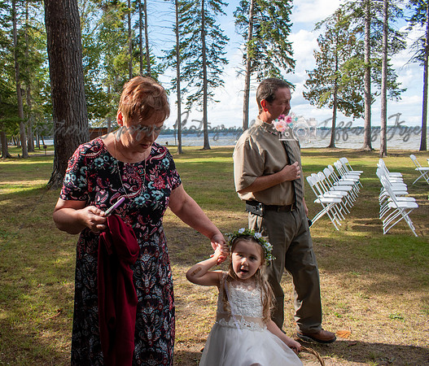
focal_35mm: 32
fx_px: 412
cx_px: 154
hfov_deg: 54.2
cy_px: 183
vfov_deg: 47.9
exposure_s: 1/250
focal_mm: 18
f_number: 8
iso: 200
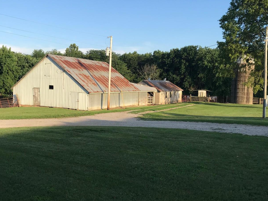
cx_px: 123
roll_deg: -2.1
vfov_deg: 38.7
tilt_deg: -4.3
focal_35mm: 37
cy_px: 97
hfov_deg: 50.1
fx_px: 286
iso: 20
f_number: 1.8
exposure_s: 1/987
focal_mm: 3.99
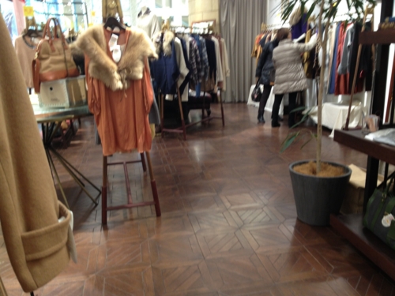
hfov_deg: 52.6
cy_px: 148
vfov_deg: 40.7
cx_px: 198
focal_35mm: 35
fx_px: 399
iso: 80
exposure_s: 1/20
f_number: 2.4
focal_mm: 4.28
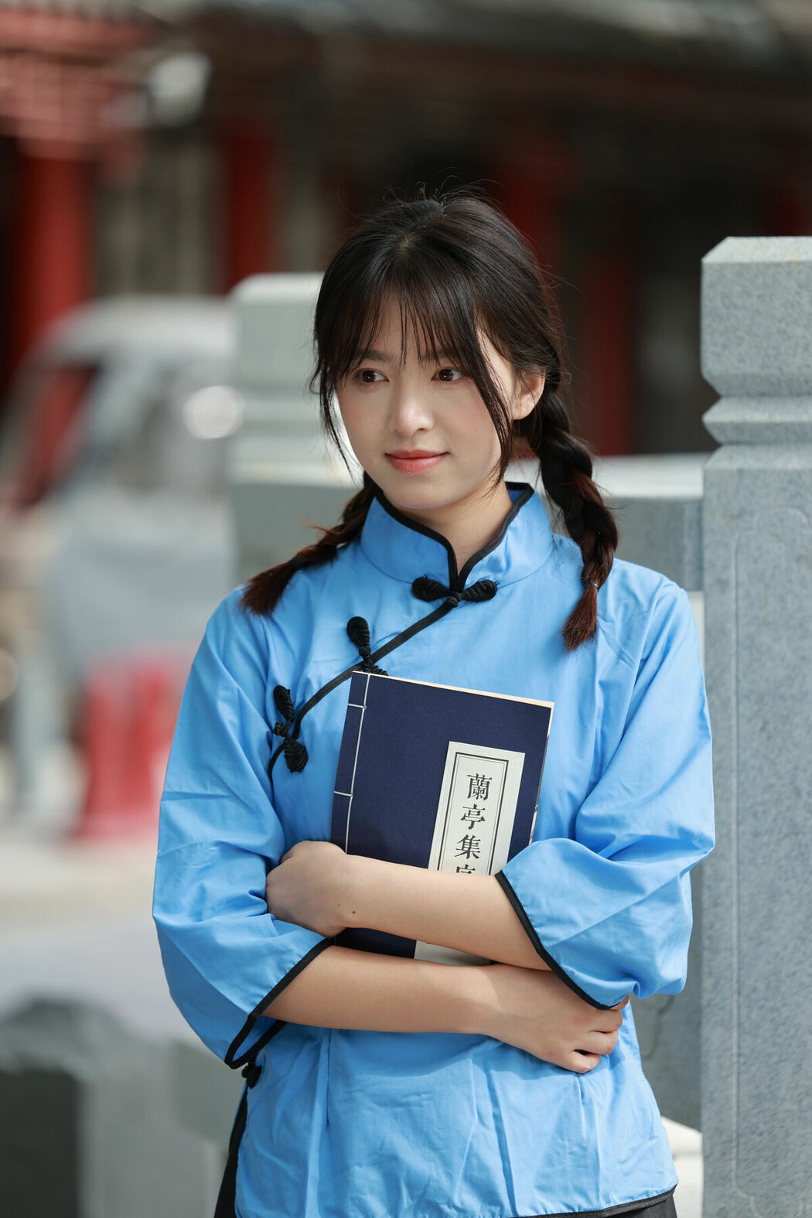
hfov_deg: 8.5
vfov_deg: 12.7
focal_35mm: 162
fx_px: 5481
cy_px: 609
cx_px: 406
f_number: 2.8
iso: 100
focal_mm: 163
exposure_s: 1/200
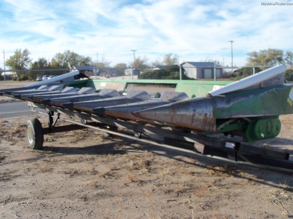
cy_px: 110
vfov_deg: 40.7
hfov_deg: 52.6
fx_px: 296
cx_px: 146
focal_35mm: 35
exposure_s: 1/640
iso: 80
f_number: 3
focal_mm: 6.3
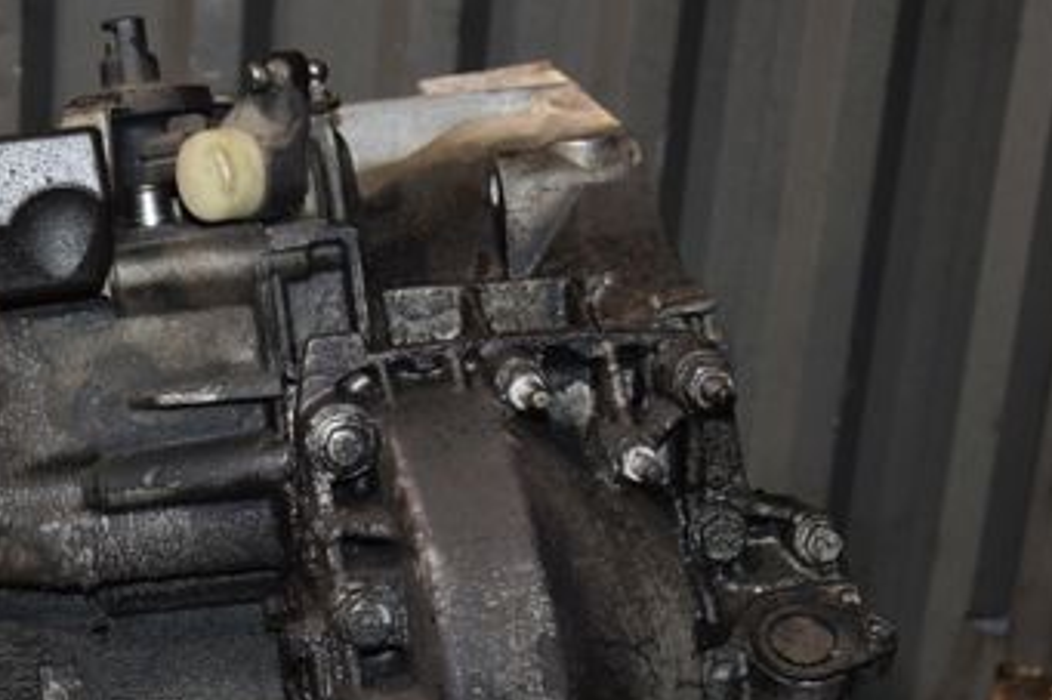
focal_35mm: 90
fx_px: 2629
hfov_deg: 22.5
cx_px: 333
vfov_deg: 15.1
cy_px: 552
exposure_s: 1/60
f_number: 5
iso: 800
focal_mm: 32
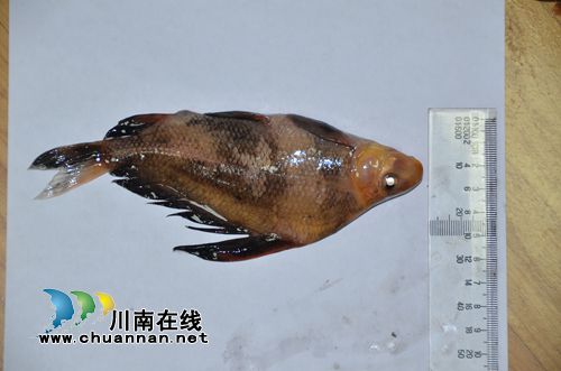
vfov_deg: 8.1
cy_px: 186
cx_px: 280
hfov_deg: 12.3
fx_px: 2612
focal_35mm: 168
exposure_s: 1/60
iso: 800
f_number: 5.3
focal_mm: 112
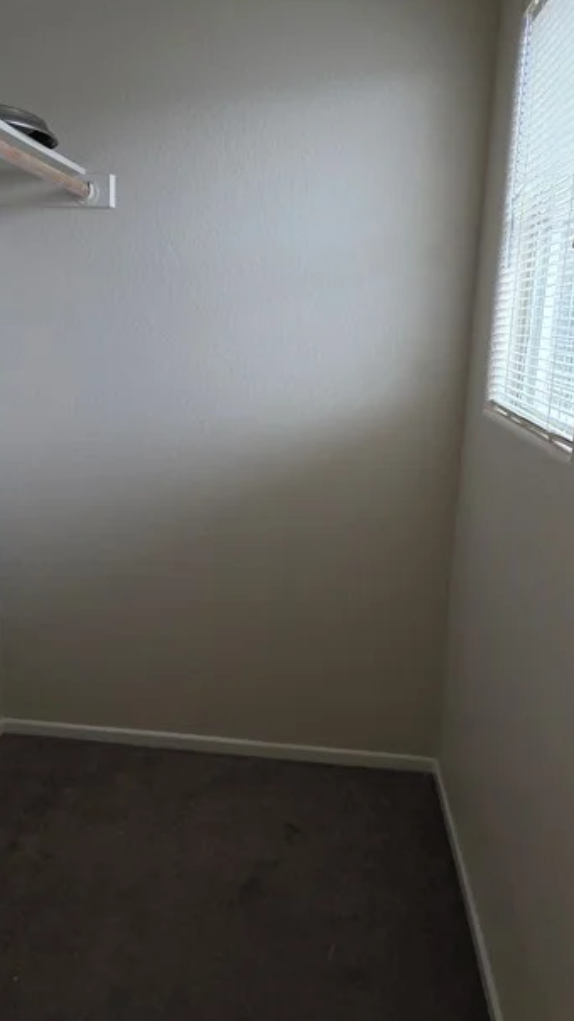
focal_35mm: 24
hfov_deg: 47.5
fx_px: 649
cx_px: 241
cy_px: 438
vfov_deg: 75.9
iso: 800
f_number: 1.9
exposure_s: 1/60
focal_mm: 2.2
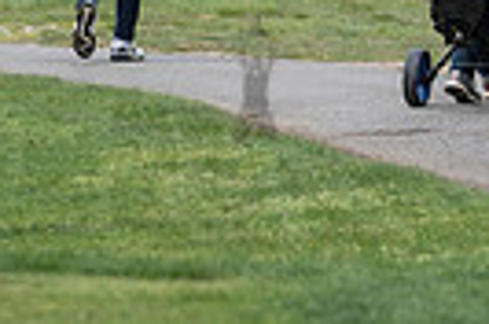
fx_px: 7995
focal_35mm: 590
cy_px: -101
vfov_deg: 2.3
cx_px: 728
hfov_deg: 3.5
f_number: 3.5
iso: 100
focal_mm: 135
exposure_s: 1/500
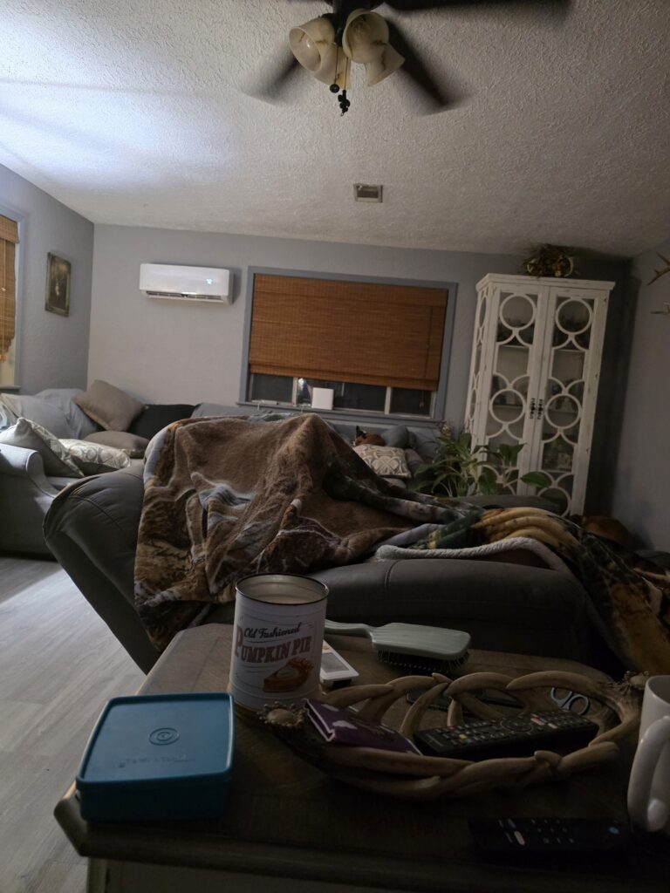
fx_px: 594
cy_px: 446
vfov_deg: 73.9
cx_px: 335
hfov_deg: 58.9
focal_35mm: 23
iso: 1600
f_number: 1.7
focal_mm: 6.3
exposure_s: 1/40
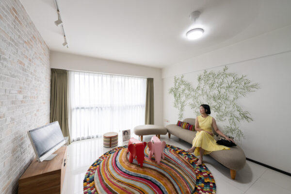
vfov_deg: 81.2
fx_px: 113
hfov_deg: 104.3
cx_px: 146
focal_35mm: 14
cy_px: 97
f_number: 11
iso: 100
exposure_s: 1/5
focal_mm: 14
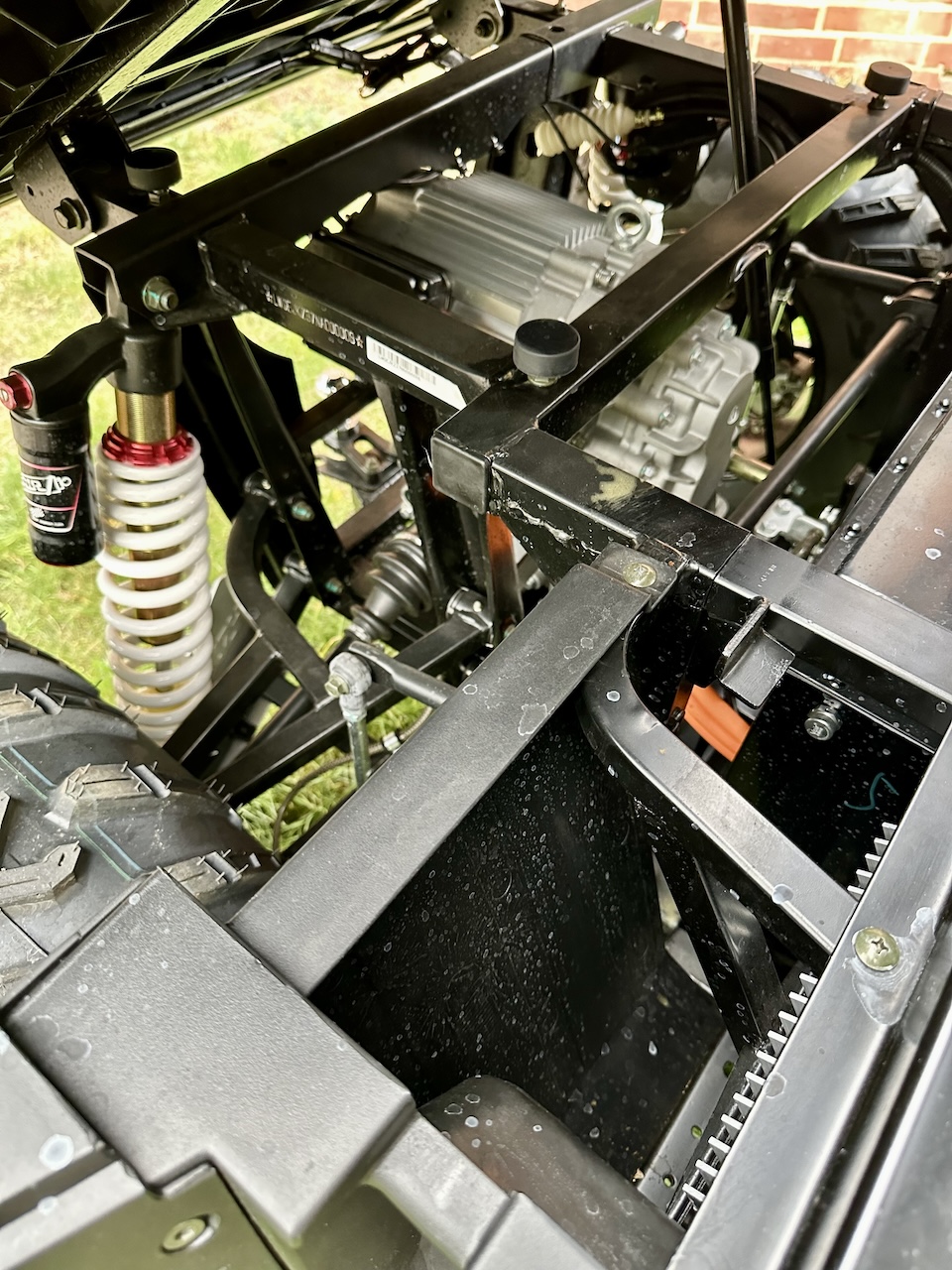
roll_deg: -1.6
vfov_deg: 71.6
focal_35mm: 24
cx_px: 476
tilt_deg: -44.0
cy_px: 635
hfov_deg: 56.8
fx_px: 880
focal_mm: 6.86
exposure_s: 1/60
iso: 640
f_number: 1.78
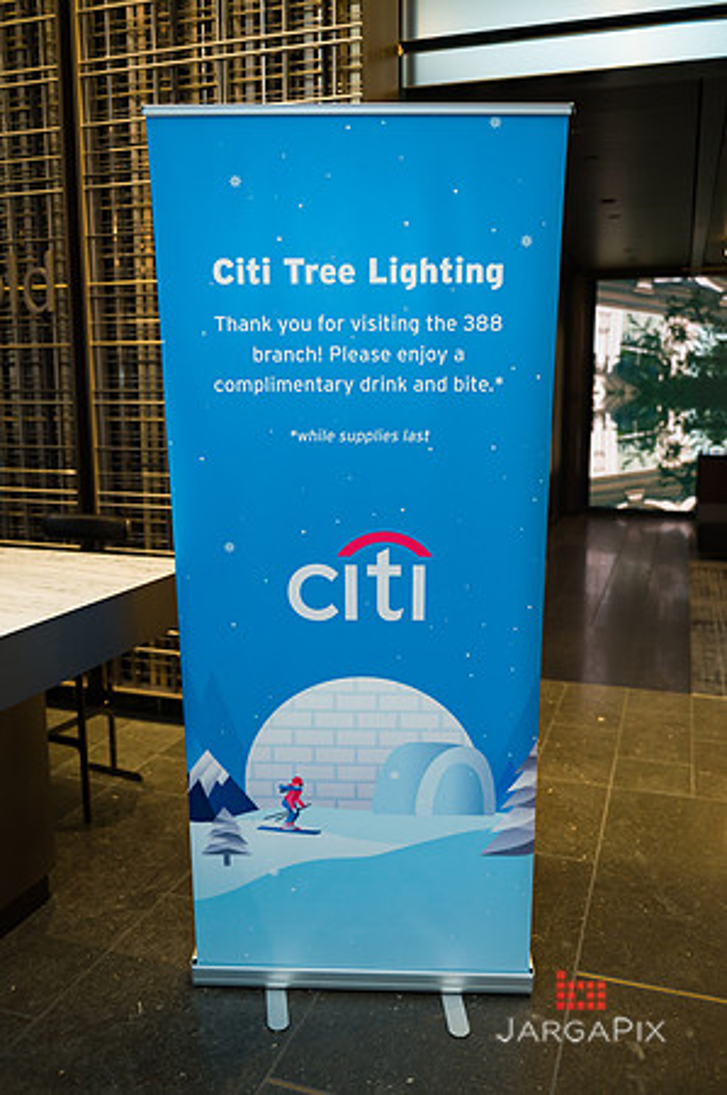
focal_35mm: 31
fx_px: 941
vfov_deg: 60.3
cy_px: 548
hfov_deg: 42.2
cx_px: 364
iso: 400
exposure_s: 1/200
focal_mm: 31
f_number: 3.2
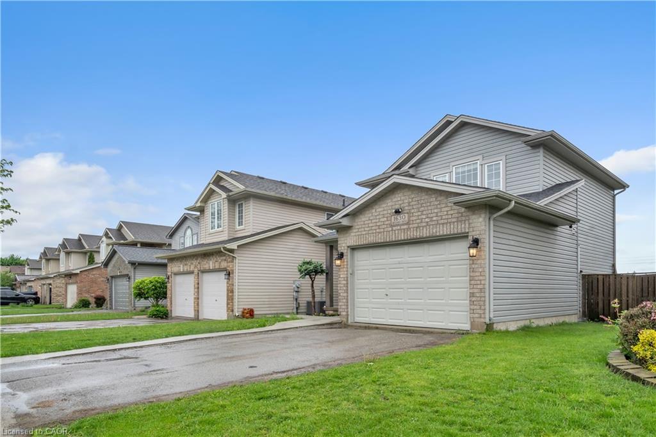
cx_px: 328
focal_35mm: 21
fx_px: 383
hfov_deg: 81.2
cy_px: 218
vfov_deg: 59.5
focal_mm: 21
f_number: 9
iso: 400
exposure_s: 1/250
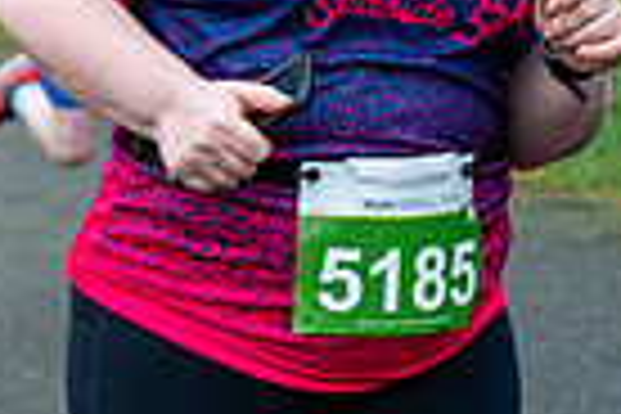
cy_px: -47
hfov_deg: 6.9
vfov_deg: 4.6
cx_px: -382
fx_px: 5088
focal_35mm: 295
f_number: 2.8
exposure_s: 1/1250
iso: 640
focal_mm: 70
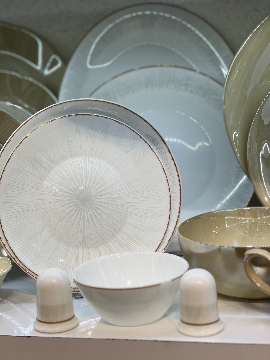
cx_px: 135
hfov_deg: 19.1
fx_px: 801
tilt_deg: -12.8
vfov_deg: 25.3
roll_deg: +4.3
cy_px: 180
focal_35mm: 77
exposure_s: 1/100
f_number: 2.8
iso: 64
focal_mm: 9
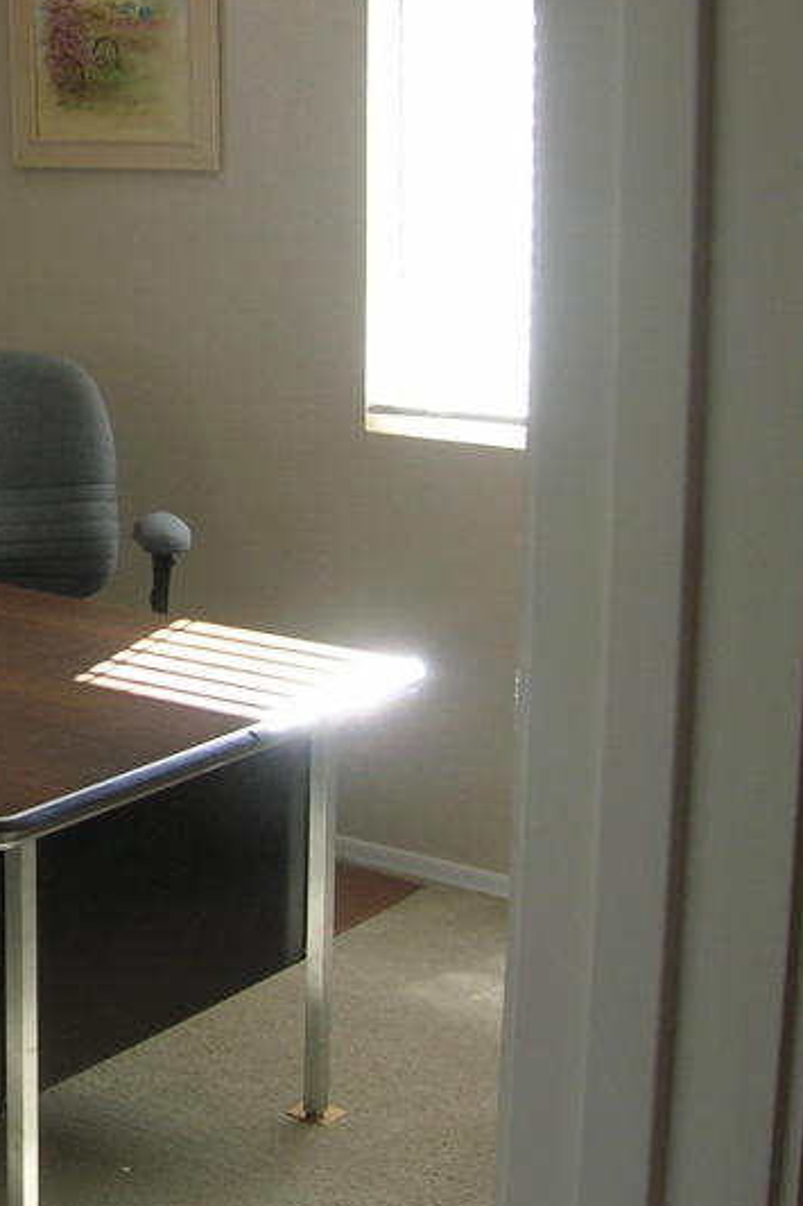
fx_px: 2276
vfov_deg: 29.6
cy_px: 477
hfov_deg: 19.1
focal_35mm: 68
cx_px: -118
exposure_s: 1/17.1
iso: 50
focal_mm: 5.7
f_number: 4.9
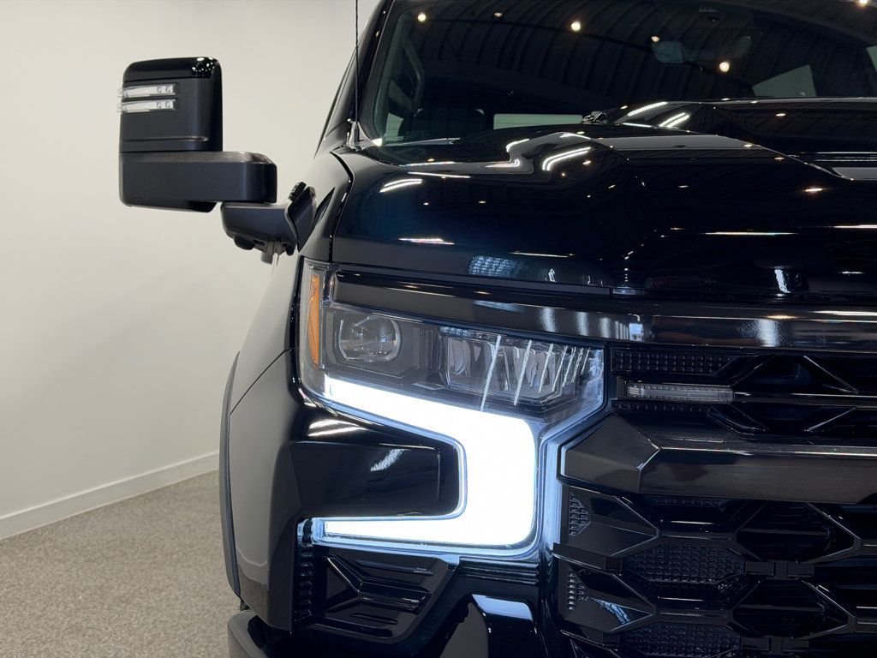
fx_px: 1216
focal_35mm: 48
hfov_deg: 39.7
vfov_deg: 30.3
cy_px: 329
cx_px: 438
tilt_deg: -3.4
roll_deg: -0.7
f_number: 1.78
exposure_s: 1/186
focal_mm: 6.76
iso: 50
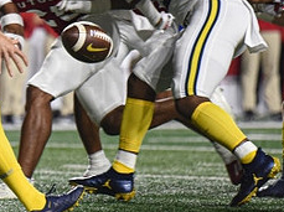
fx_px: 3997
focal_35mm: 488
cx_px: 56
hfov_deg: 4.1
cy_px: 33
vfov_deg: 3.0
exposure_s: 1/1000
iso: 1600
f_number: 2.8
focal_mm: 200
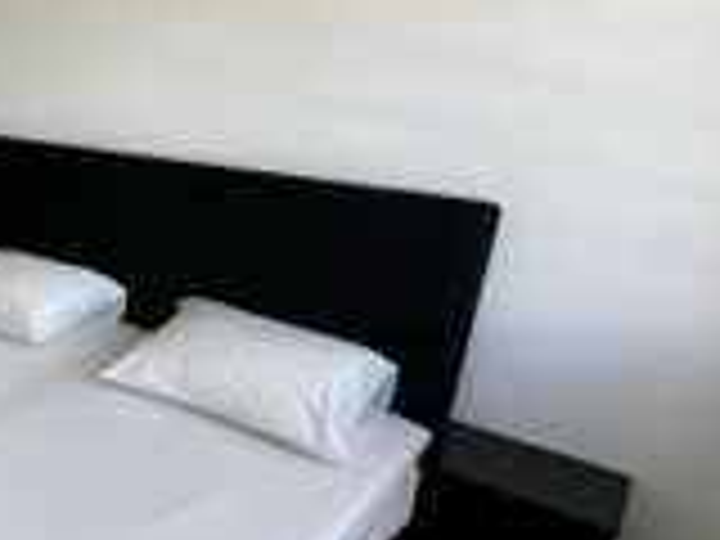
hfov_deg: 42.1
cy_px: 266
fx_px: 728
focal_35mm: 35
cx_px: -63
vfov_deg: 40.7
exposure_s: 1/99
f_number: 2.2
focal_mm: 2.22
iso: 160
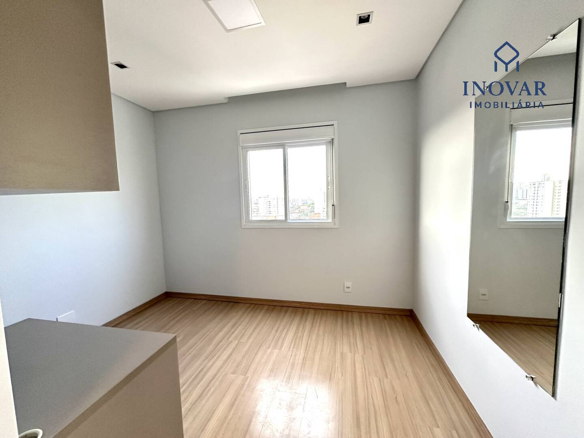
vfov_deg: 85.7
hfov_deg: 102.1
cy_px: 219
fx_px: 236
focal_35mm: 14
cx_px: 292
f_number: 2.2
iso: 320
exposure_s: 1/120
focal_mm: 2.22
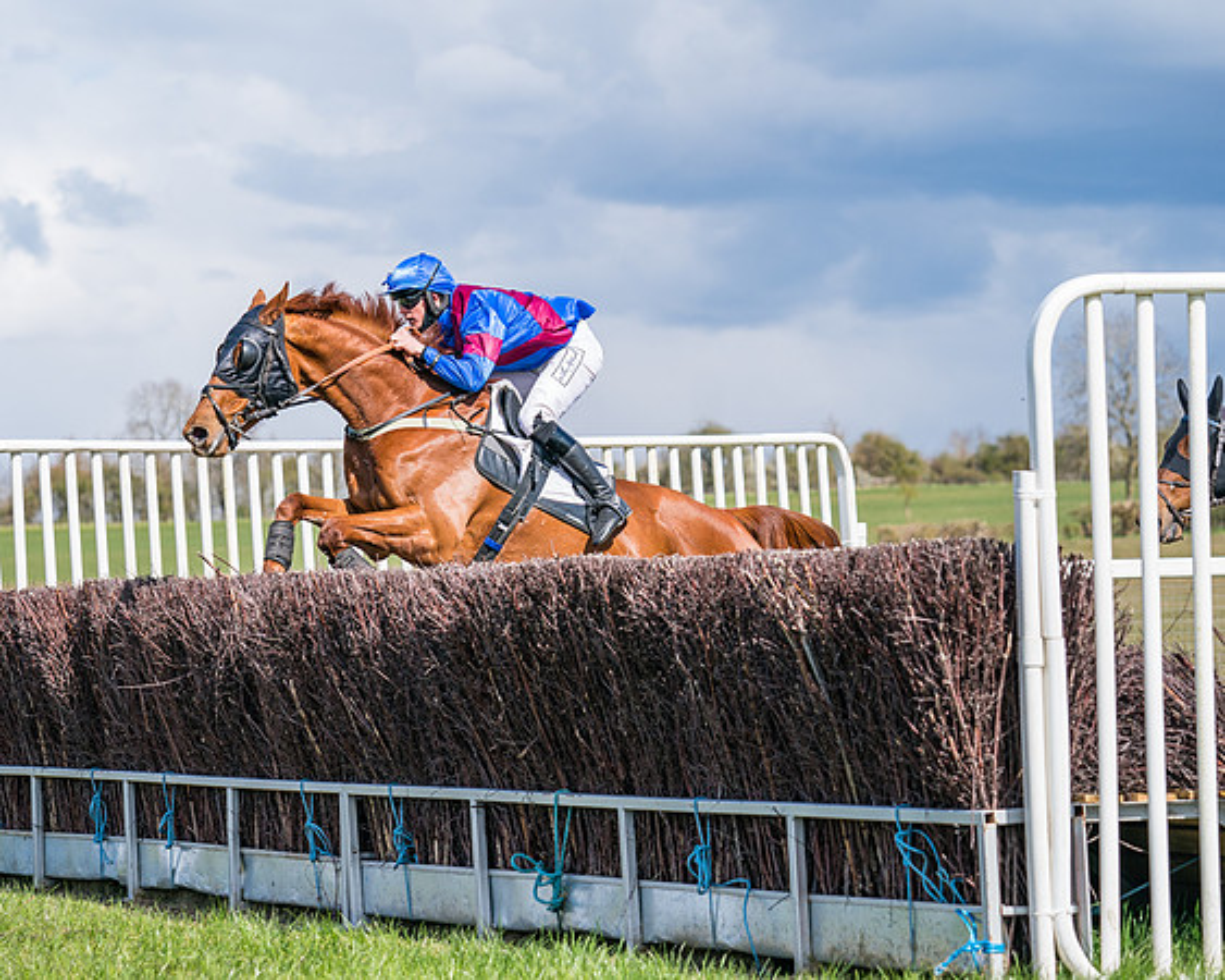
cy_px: 481
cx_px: 498
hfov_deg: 15.1
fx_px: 4625
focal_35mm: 128
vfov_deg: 12.1
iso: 200
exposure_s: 1/1600
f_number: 4
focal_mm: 105
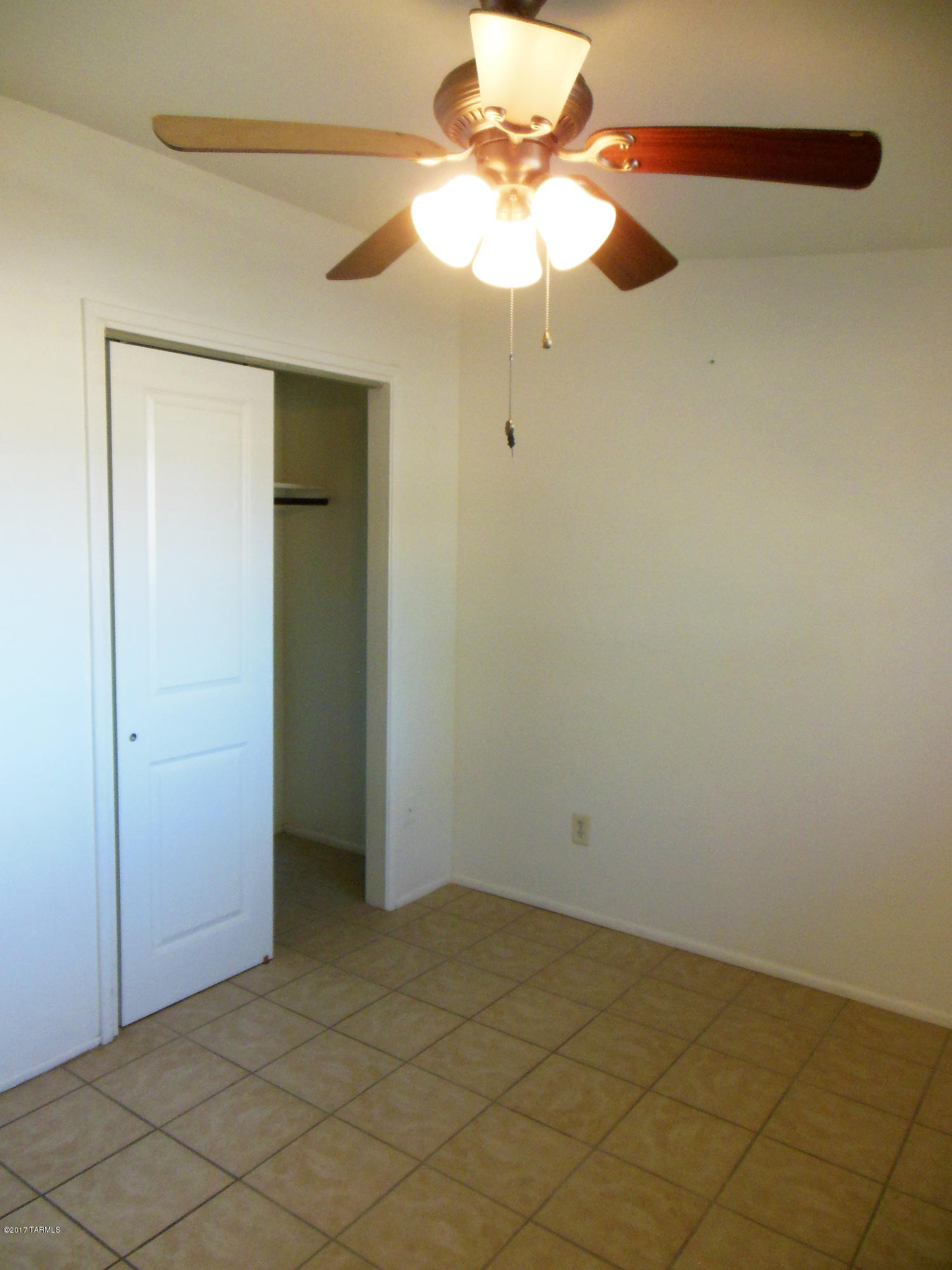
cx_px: 476
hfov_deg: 54.9
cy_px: 635
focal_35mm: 25
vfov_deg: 69.4
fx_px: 917
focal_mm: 4.5
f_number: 3.2
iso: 400
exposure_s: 1/50
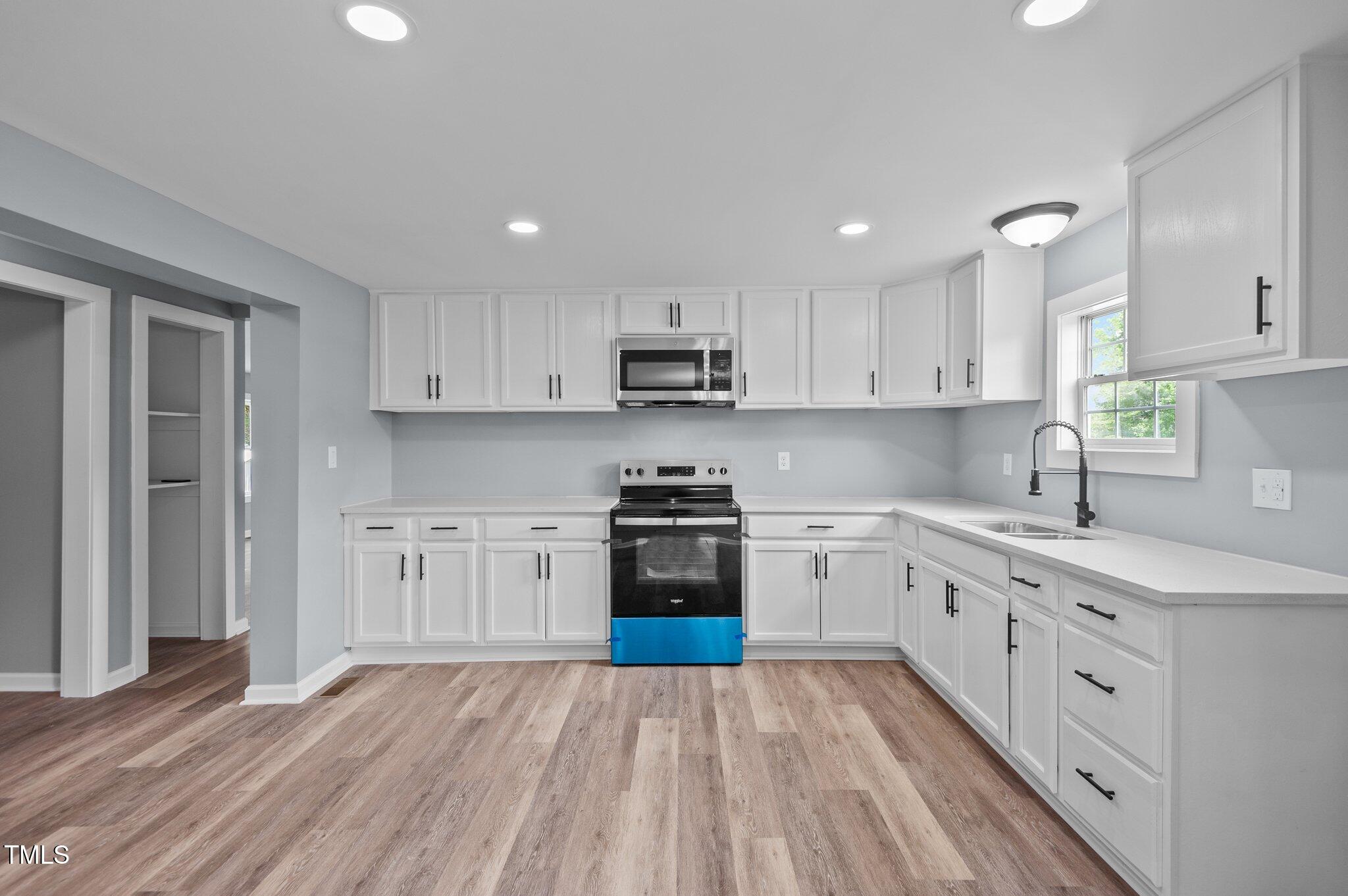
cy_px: 448
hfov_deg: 96.8
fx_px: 599
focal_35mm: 16
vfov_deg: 73.7
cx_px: 674
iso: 400
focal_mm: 16
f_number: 4
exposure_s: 1/50
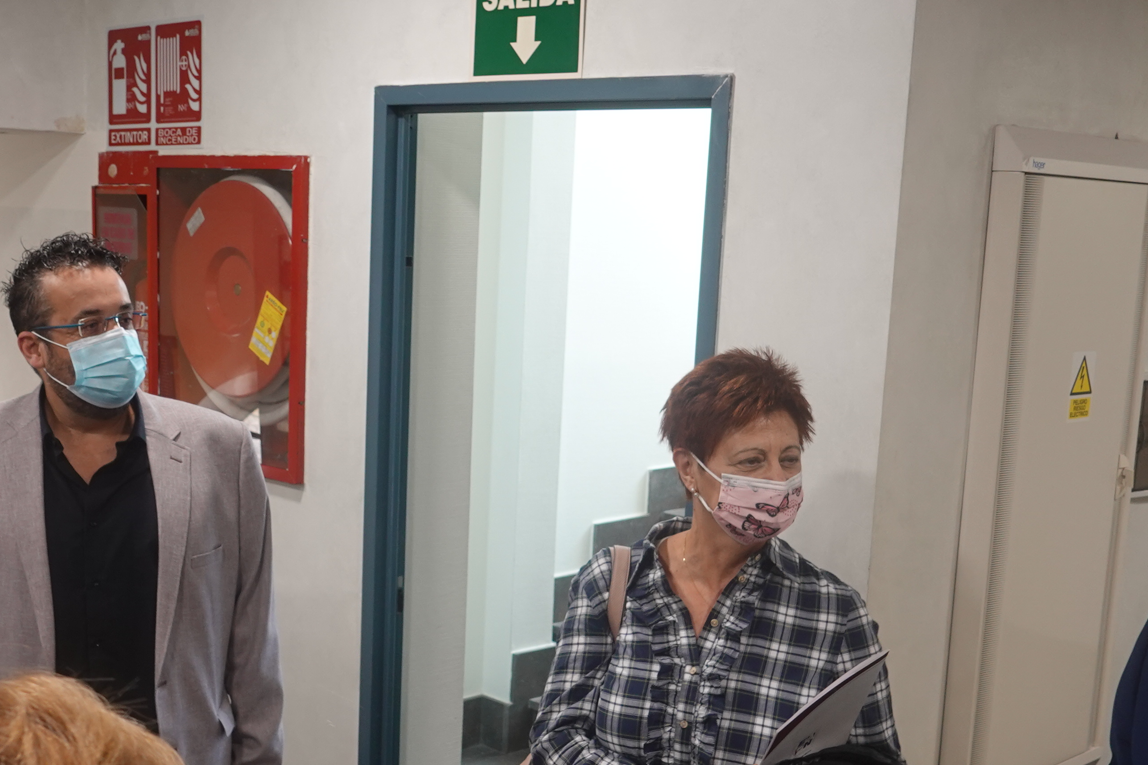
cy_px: 507
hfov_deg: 38.8
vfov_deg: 26.3
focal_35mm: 51
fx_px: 1626
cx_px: 485
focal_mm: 9
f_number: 2.8
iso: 160
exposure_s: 1/30
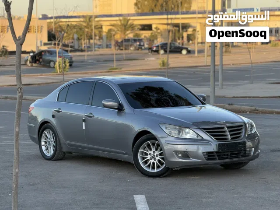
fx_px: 971
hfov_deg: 16.4
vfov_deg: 12.3
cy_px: 105
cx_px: 140
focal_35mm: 120
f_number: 2.8
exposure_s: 1/306
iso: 64
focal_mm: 15.66
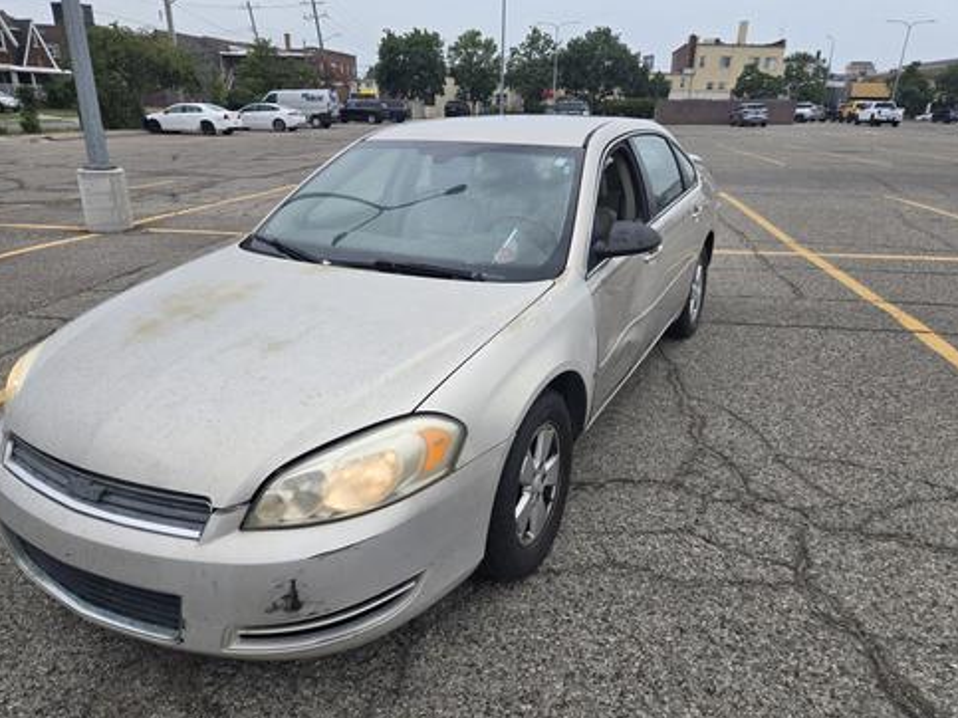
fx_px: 664
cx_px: 482
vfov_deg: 56.8
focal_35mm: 24
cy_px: 369
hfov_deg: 71.6
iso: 80
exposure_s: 1/2314
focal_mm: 5.4
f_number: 1.8
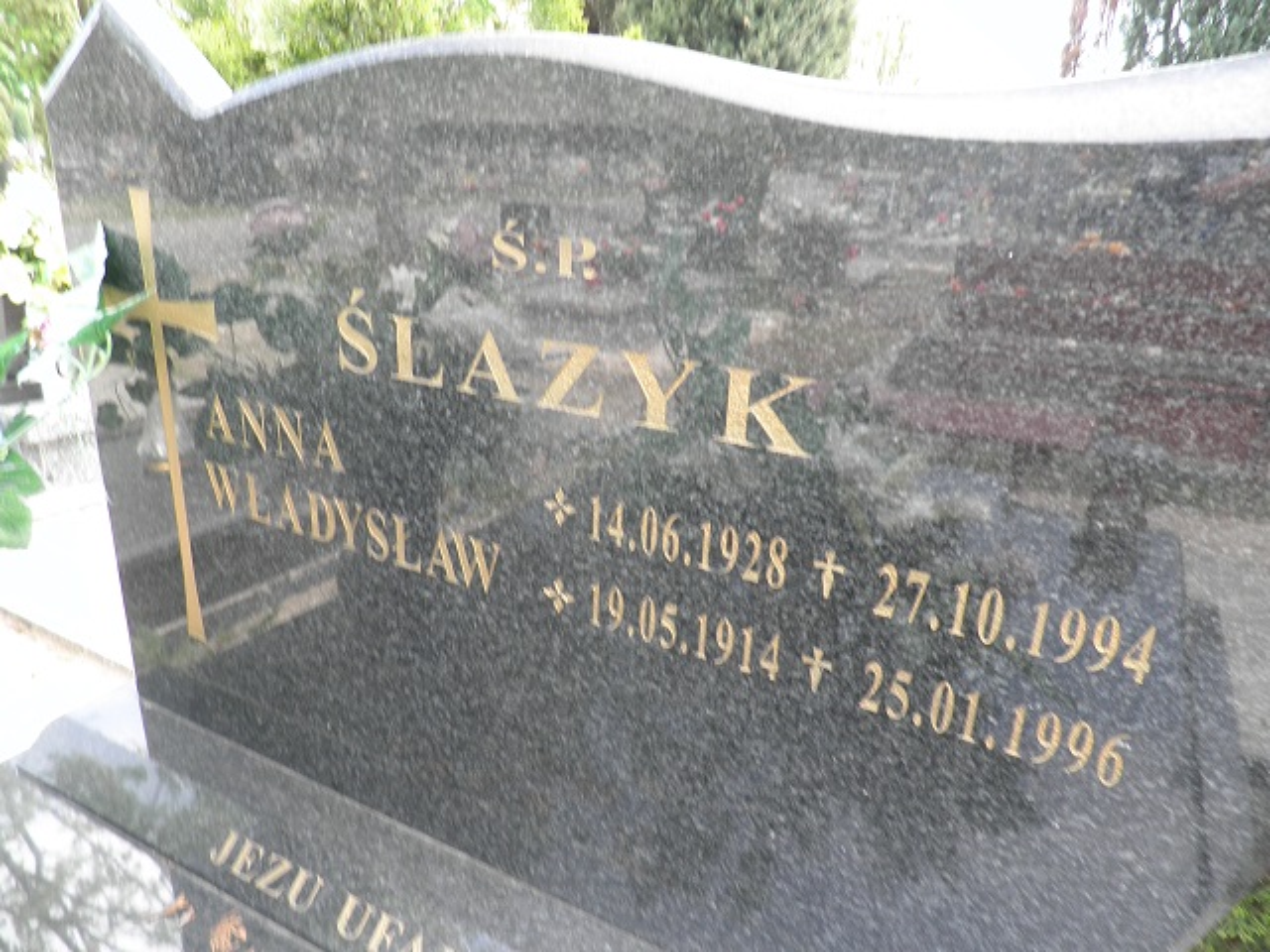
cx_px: 635
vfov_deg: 56.8
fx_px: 881
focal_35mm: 24
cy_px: 476
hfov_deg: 71.6
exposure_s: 1/50
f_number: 3.3
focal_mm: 4.3
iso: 64
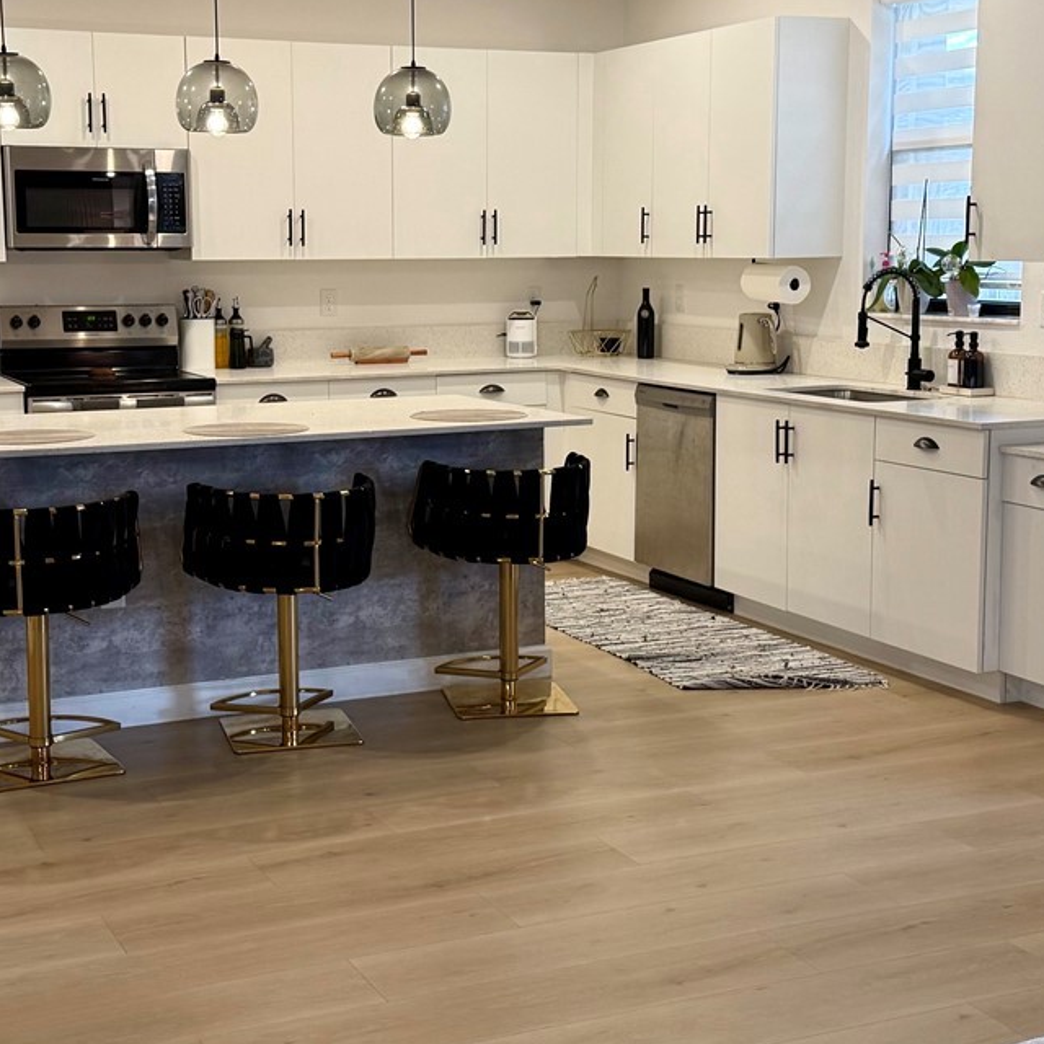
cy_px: 460
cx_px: 467
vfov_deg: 32.2
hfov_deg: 32.2
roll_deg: +0.5
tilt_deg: -6.6
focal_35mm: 53
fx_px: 1808
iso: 125
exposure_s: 1/60
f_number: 1.78
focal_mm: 6.76
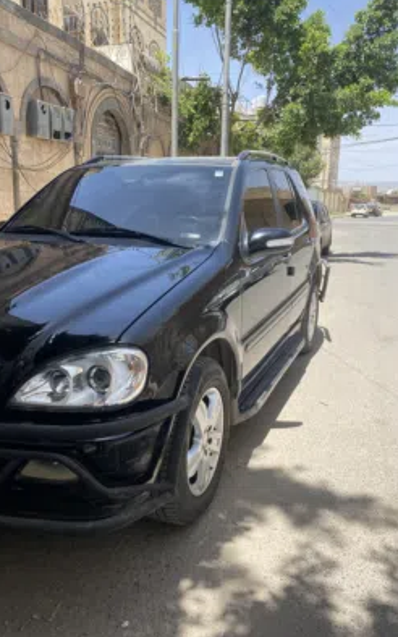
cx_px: 170
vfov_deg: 66.5
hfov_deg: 44.4
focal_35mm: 28
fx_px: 486
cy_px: 315
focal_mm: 4.25
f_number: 1.8
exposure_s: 1/942
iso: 32
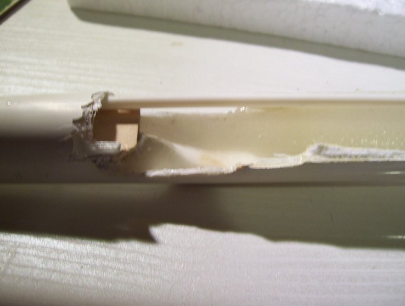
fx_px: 457
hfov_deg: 47.7
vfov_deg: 37.0
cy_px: 147
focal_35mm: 39
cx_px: 191
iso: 160
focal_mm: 6
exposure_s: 1/25
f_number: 2.7
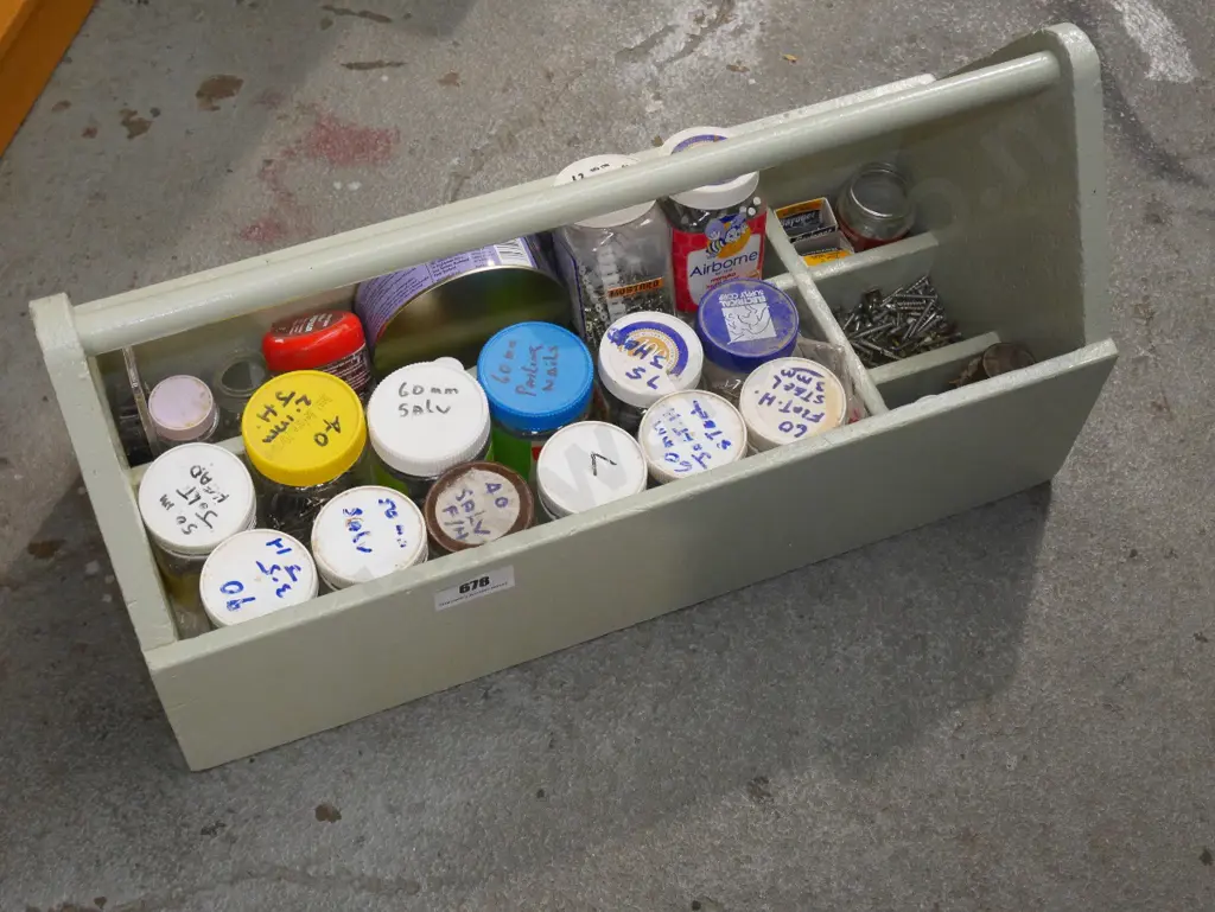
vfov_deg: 30.3
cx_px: 608
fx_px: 1686
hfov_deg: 39.6
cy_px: 456
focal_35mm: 48
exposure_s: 1/50
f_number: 5
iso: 3200
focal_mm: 24
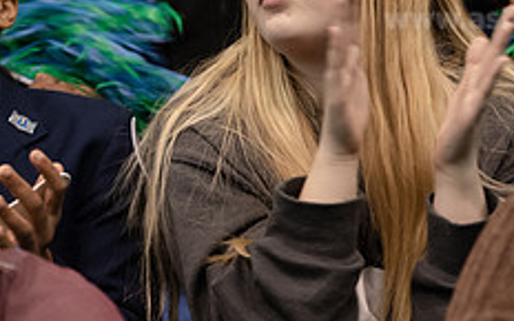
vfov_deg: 5.0
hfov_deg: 8.1
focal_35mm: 260
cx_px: 284
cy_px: 65
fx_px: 3642
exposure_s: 1/200
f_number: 2.8
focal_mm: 102
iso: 4000
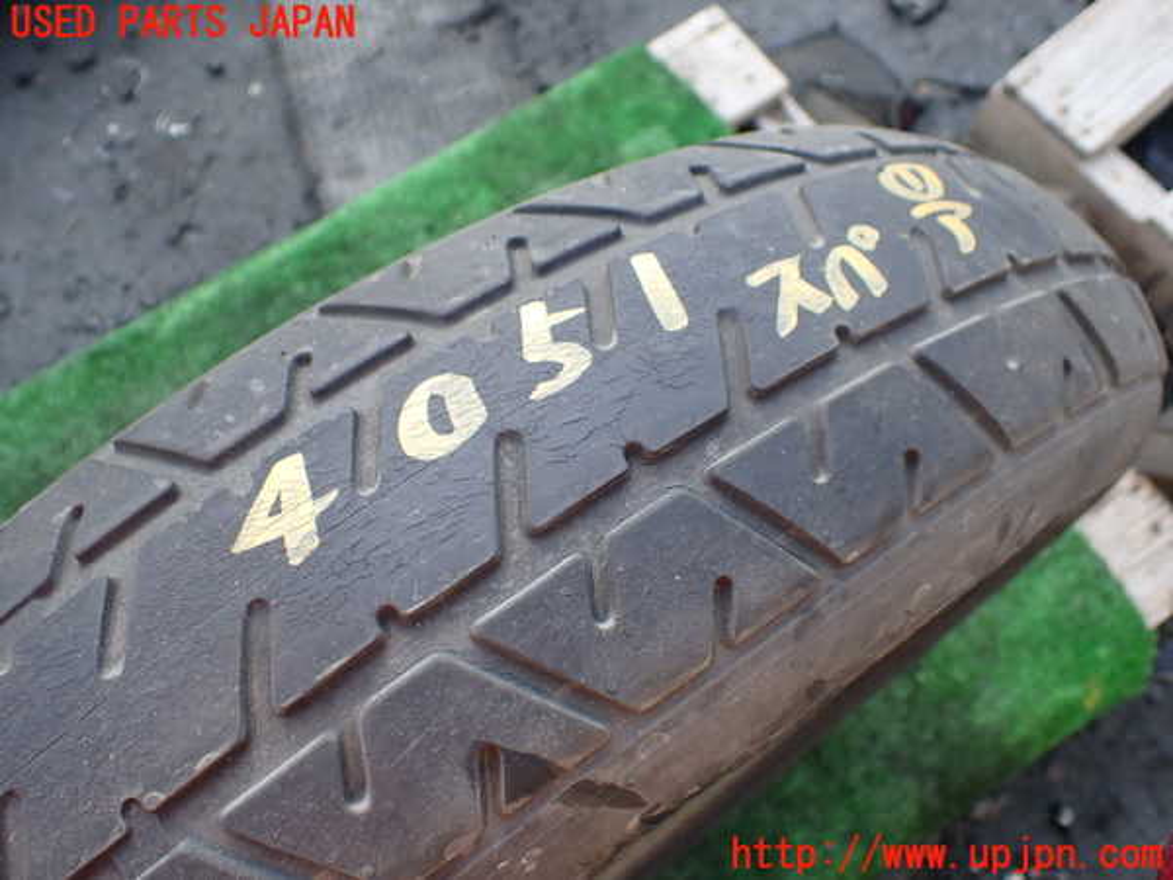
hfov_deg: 60.0
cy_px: 440
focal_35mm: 30
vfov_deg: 46.8
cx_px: 586
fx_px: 1017
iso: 100
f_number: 2.3
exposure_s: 1/200
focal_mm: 5.4
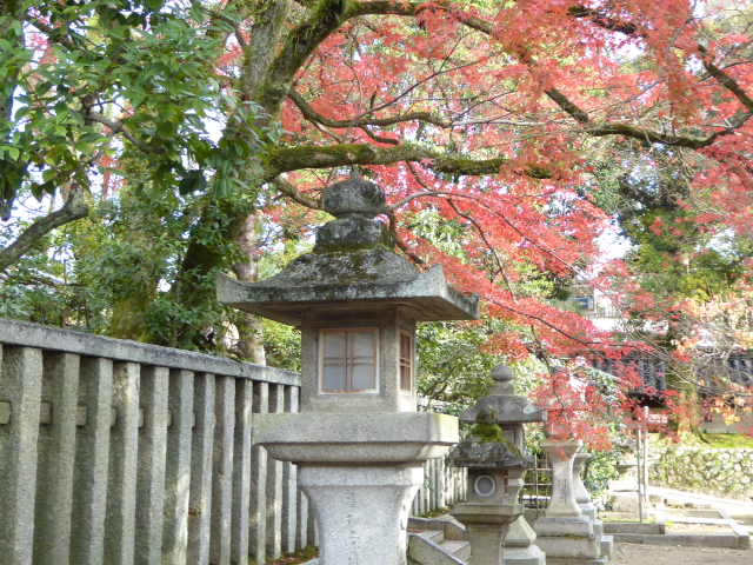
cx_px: 376
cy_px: 282
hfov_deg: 33.8
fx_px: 1240
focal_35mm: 57
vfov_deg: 25.7
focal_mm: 9.6
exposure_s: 1/60
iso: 160
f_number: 4.1
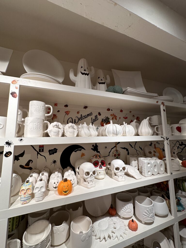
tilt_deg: +7.8
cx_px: 93
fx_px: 100
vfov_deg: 102.1
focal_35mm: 14
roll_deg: +0.5
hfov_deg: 85.7
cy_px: 124
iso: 100
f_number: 2.2
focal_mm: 2.22
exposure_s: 1/120
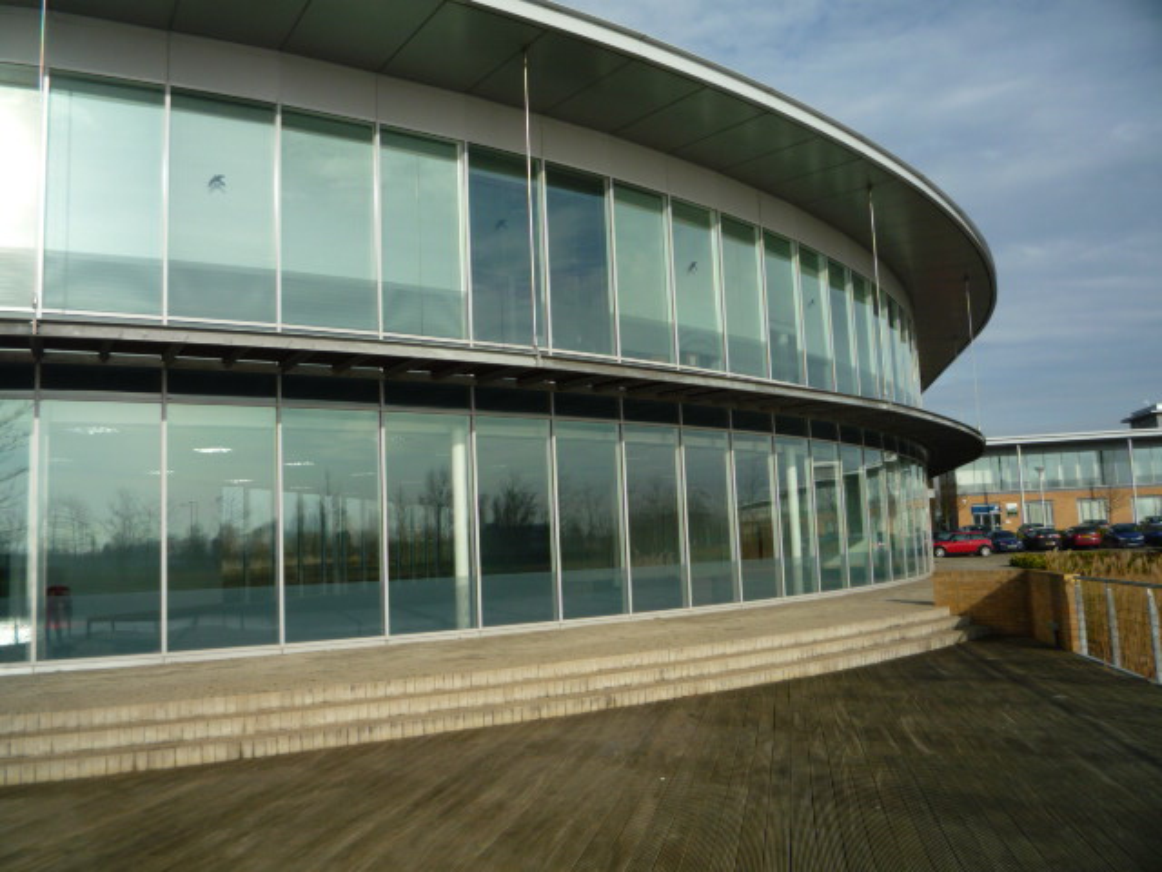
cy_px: 436
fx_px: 1007
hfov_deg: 60.0
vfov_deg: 46.8
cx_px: 581
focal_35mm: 30
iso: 100
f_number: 5.6
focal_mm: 5.2
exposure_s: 1/400
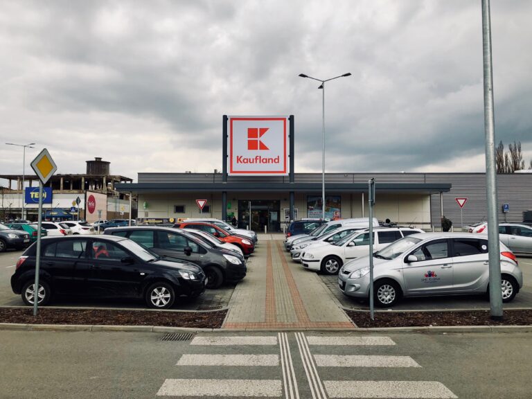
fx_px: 430
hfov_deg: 63.4
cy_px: 200
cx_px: 266
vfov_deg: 49.7
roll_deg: -0.3
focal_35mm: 28
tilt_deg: +2.6
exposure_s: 1/296
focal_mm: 3.99
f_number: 1.8
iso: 20
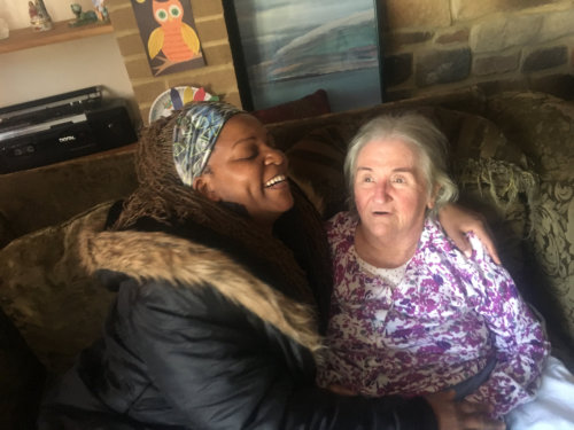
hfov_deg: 61.7
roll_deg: +10.1
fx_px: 481
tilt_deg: -32.0
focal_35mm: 29
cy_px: 215
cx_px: 287
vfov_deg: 48.2
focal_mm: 4.15
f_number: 2.2
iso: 200
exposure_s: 1/15
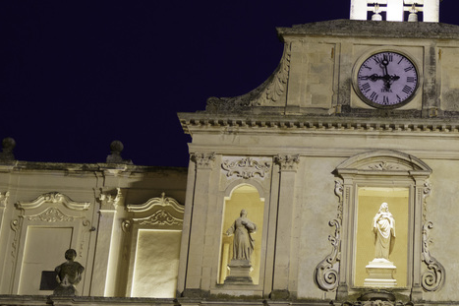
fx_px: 1160
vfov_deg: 15.0
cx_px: 491
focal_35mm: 91
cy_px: 189
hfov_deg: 21.4
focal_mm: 35.4
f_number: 2.8
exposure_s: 1/50
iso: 1250
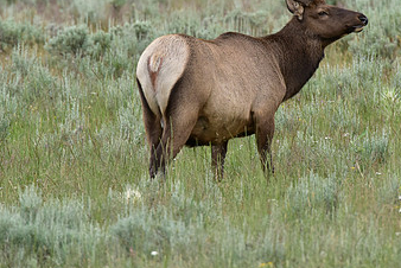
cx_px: 236
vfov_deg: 0.9
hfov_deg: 1.4
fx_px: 16243
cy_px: 47
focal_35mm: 1457
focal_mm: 850
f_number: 10
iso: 1000
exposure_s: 1/500
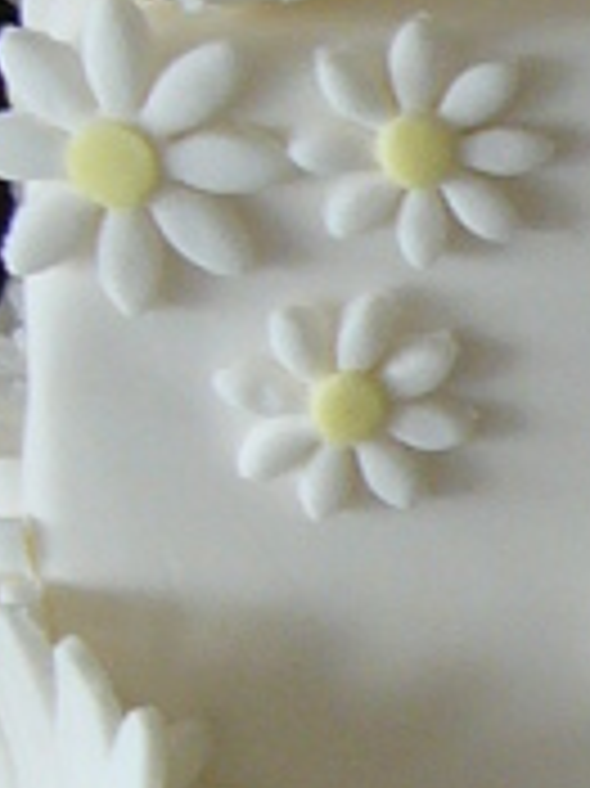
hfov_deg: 5.6
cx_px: 1302
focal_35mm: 256
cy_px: 225
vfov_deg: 7.7
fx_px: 5825
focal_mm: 5.8
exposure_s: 1/40
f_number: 2.8
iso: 100
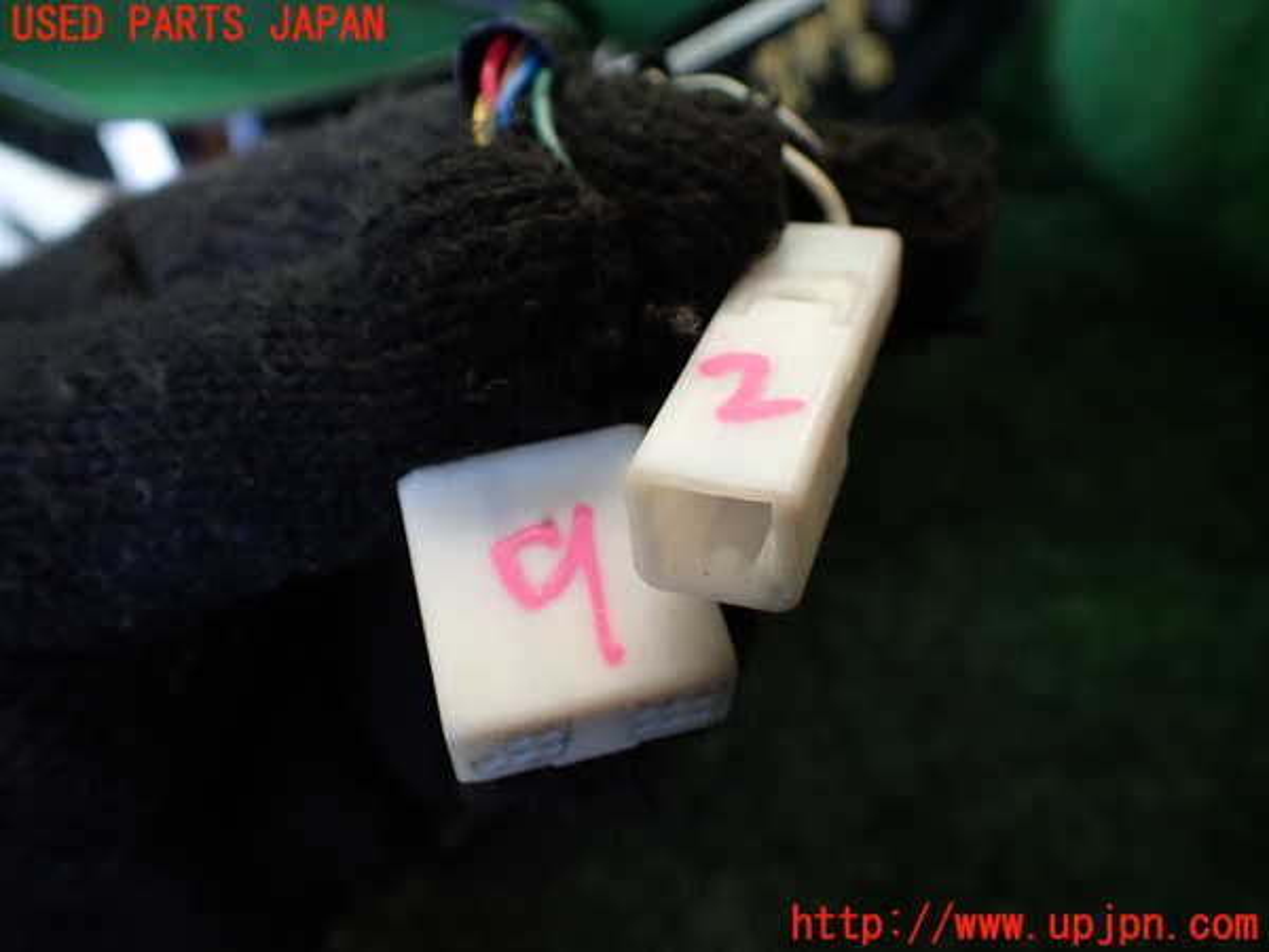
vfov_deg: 46.8
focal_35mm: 30
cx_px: 634
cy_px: 476
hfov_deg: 60.0
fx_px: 1100
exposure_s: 1/125
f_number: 2.3
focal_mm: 5.4
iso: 125
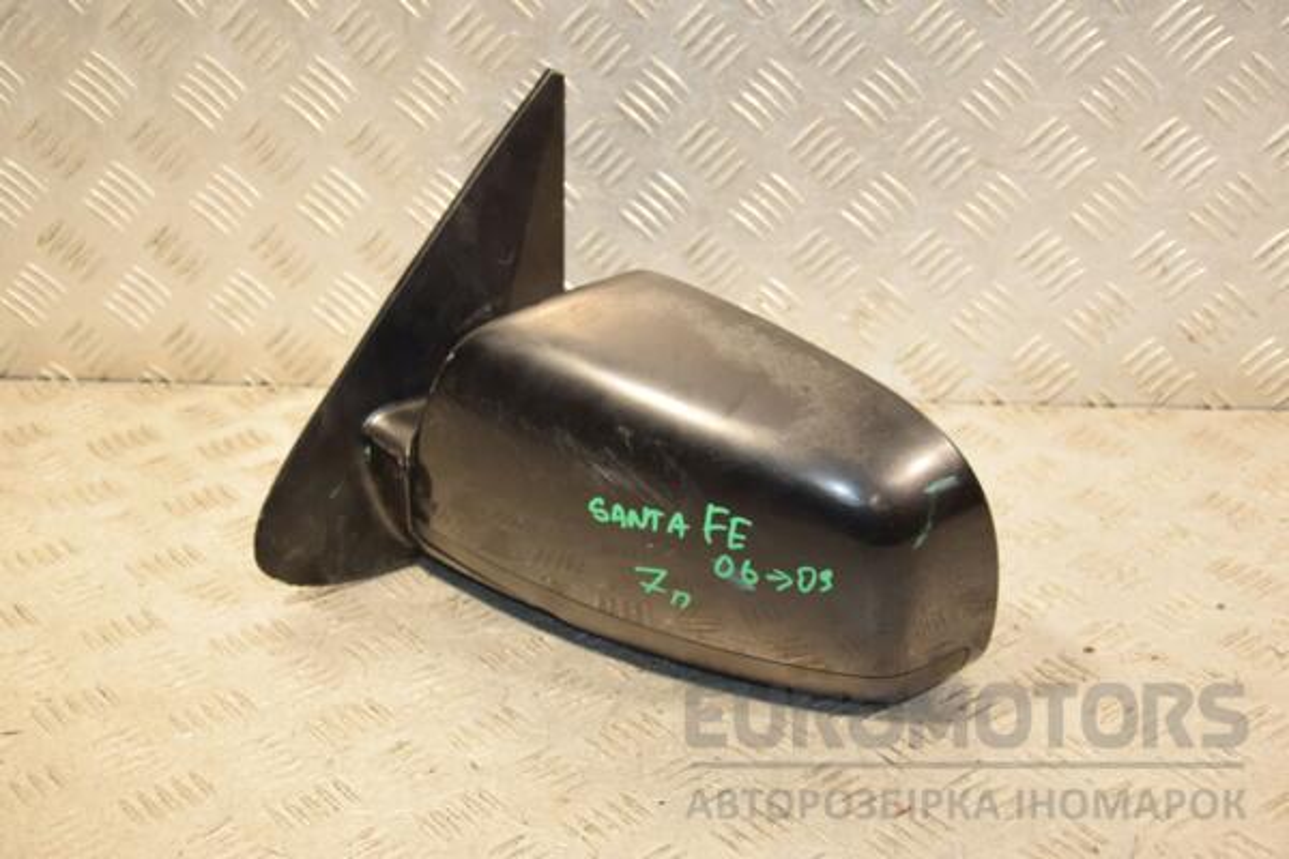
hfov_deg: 33.4
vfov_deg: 22.6
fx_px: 2148
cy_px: 430
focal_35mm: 60
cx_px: 644
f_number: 4.8
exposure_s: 1/160
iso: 800
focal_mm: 40
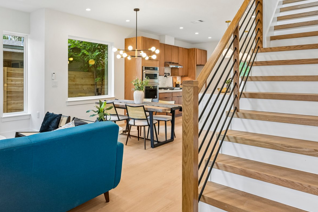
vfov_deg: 47.7
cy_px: 79
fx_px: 237
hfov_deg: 66.8
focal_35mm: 27
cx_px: 122
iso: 200
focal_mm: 15.5
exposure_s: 1/15
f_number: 6.7
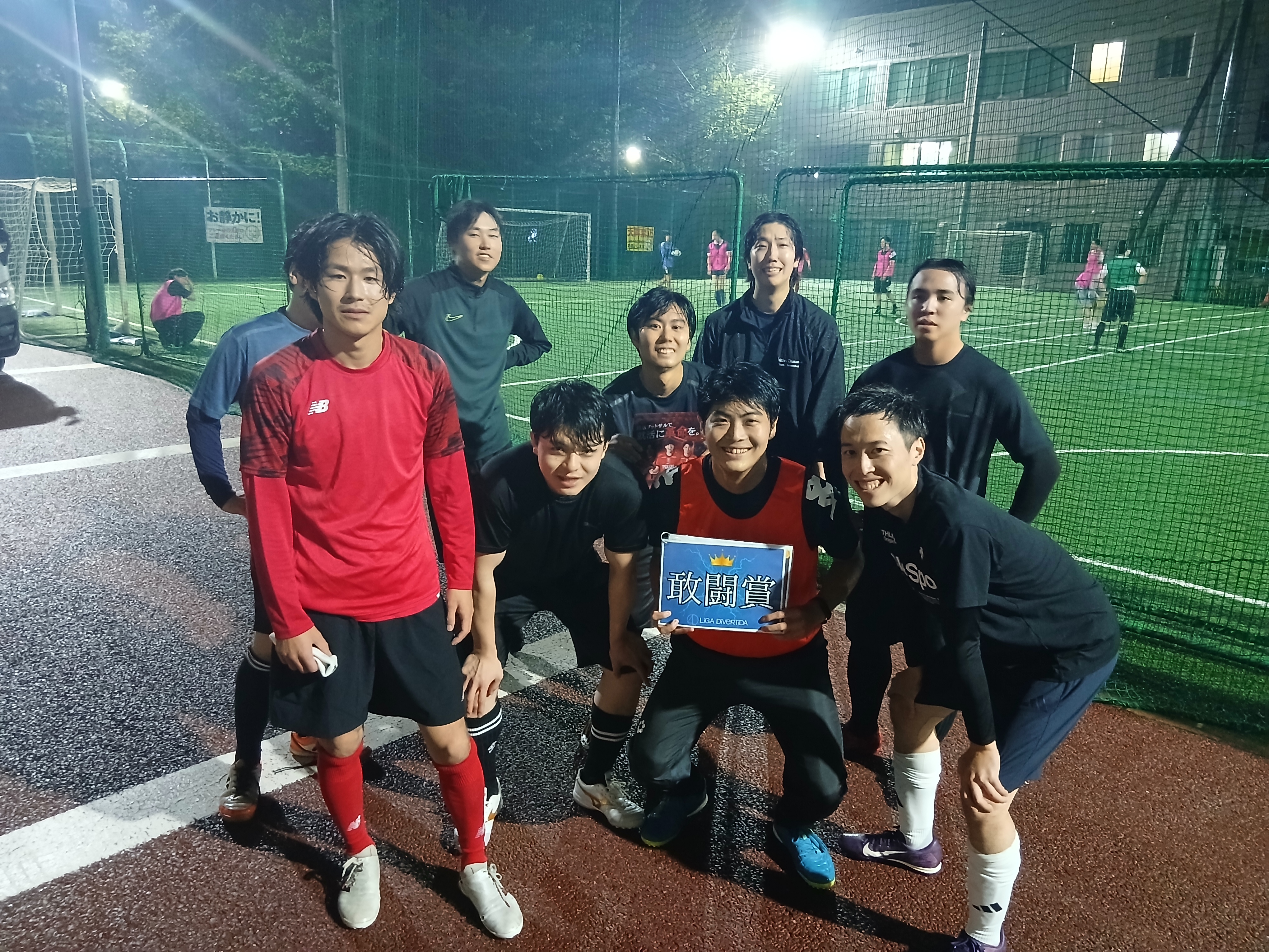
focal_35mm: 26
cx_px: 634
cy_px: 476
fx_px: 953
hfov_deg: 67.3
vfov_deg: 53.1
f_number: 1.8
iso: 640
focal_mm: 3.86
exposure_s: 1/20
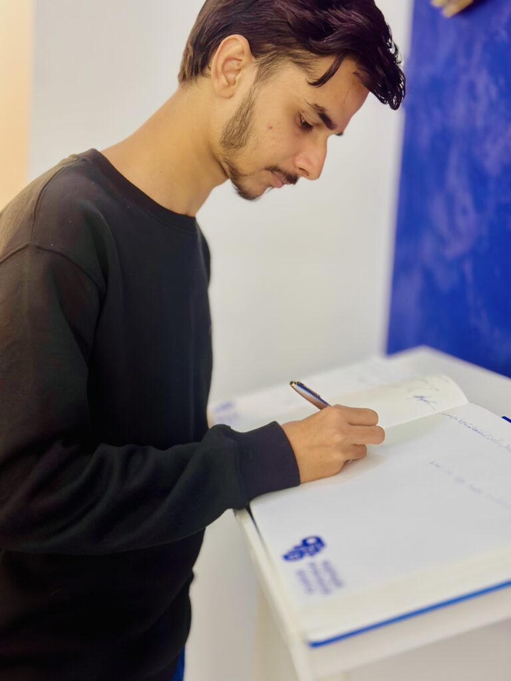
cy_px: 340
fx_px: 945
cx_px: 256
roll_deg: -3.7
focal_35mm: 48
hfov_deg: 30.3
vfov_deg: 39.7
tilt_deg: -5.1
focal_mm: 6.86
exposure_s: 1/50
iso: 250
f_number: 1.78
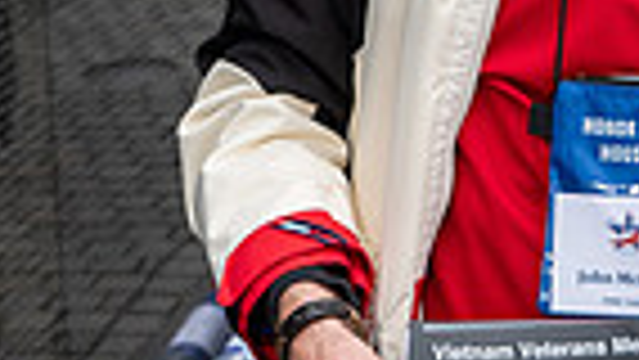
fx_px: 2187
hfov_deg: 16.4
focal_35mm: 129
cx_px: 551
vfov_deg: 9.4
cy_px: 36
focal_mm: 39
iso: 560
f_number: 8
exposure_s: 1/640
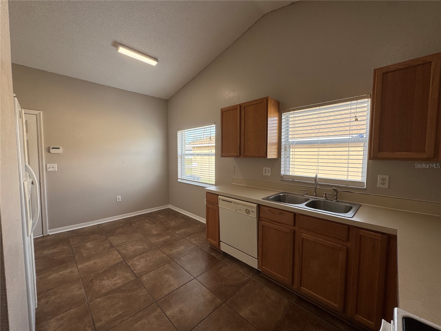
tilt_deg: -3.6
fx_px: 178
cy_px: 166
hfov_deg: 102.1
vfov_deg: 85.7
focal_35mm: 14
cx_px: 220
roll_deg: -0.3
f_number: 2.2
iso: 40
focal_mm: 2.22
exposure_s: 1/126
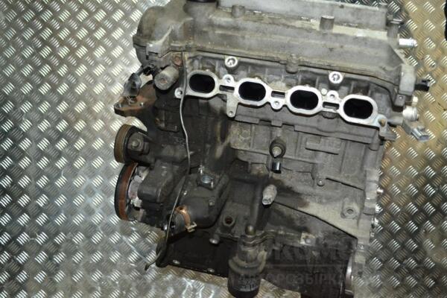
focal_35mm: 36
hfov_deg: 53.1
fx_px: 447
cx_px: 224
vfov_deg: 36.9
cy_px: 149
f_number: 4
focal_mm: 24
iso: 2000
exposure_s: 1/60
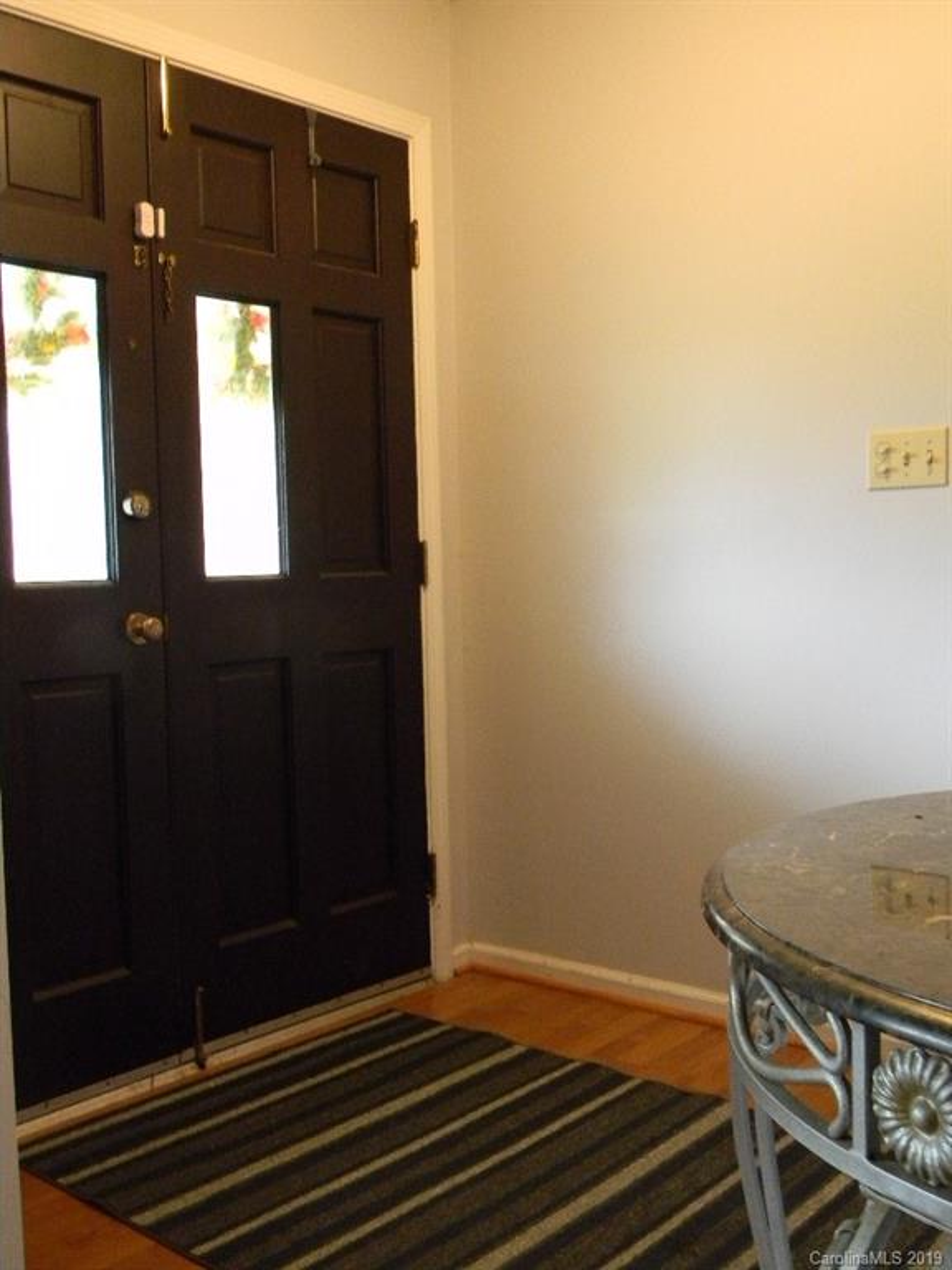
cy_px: 635
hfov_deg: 39.7
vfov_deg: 51.4
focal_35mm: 36
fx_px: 1320
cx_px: 476
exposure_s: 1/21.2
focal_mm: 6.4
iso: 400
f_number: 3.7
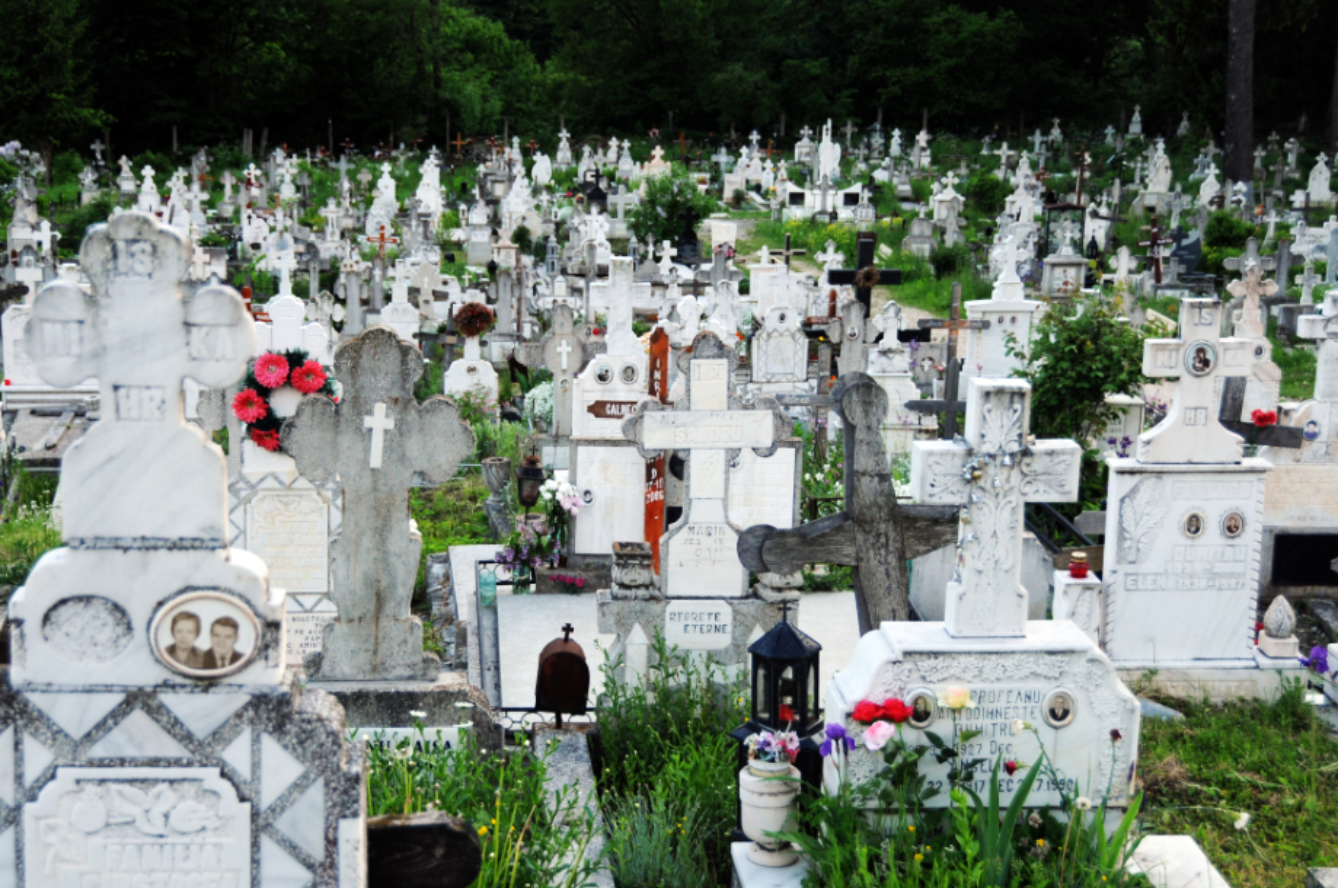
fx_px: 2301
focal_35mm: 62
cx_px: 635
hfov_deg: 32.4
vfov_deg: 21.8
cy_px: 440
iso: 320
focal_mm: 38
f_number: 4.2
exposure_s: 1/250
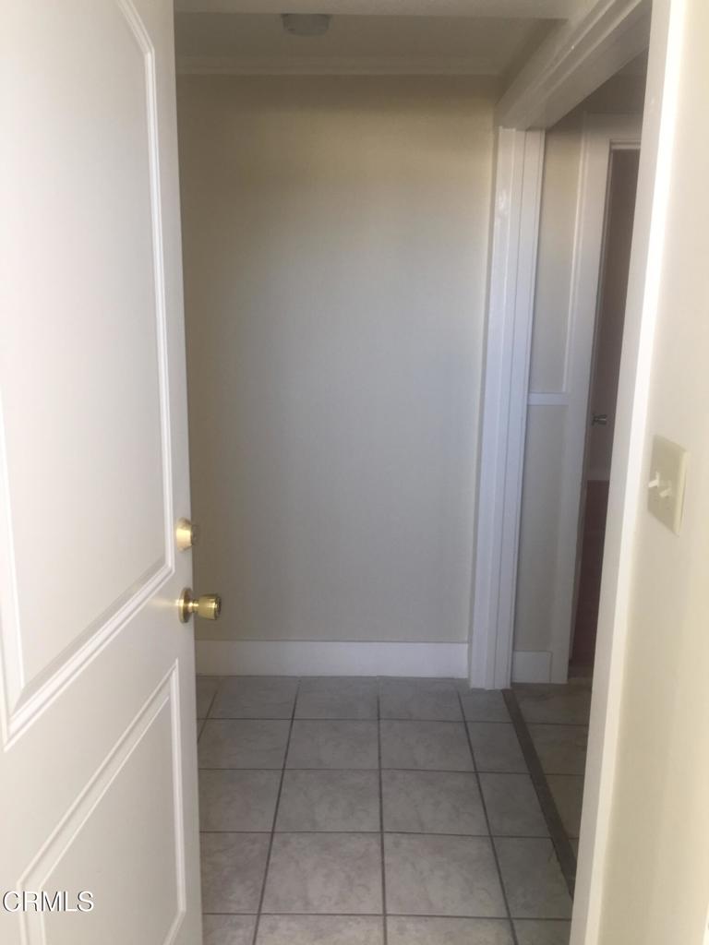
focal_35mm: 29
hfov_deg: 48.2
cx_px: 354
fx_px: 792
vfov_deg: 61.7
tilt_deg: -12.4
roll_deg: -0.3
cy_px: 472
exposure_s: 1/30
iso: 32
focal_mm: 4.15
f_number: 2.2
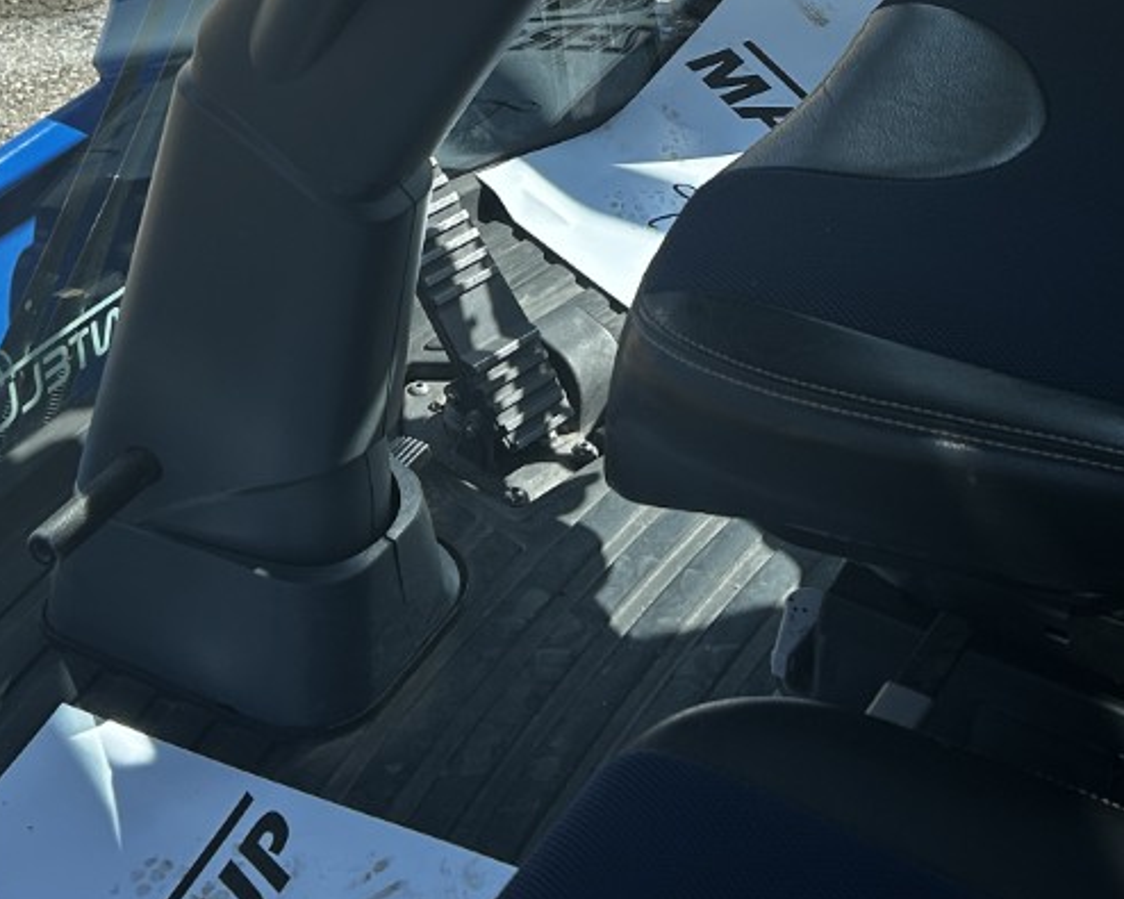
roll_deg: -4.7
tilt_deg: -25.6
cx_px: 749
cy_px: -84
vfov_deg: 19.8
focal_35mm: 74
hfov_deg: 25.6
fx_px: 2461
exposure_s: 1/1511
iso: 50
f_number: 1.5
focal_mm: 5.7
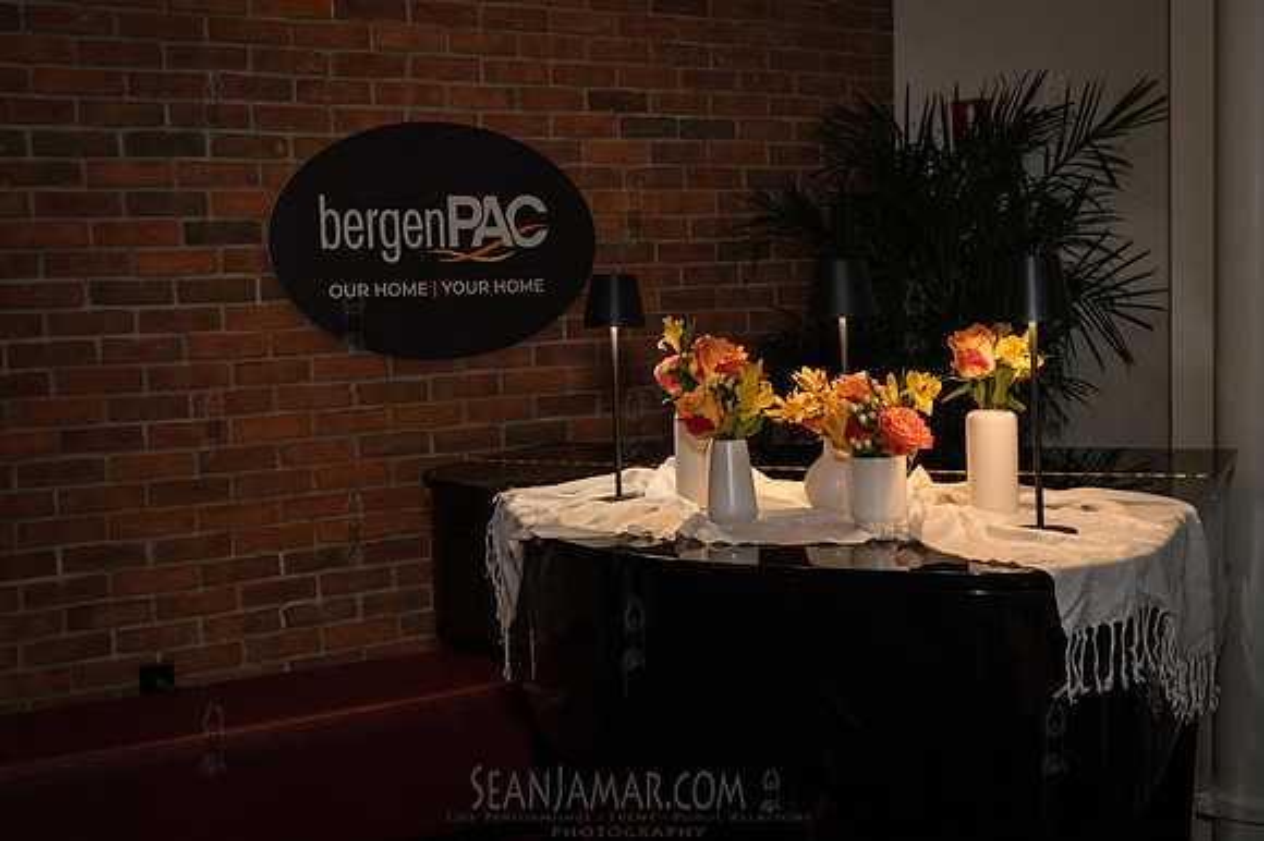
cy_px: 441
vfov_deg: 31.6
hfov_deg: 46.0
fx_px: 1487
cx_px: 612
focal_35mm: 42
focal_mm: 40
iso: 6400
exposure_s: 1/320
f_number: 5.6
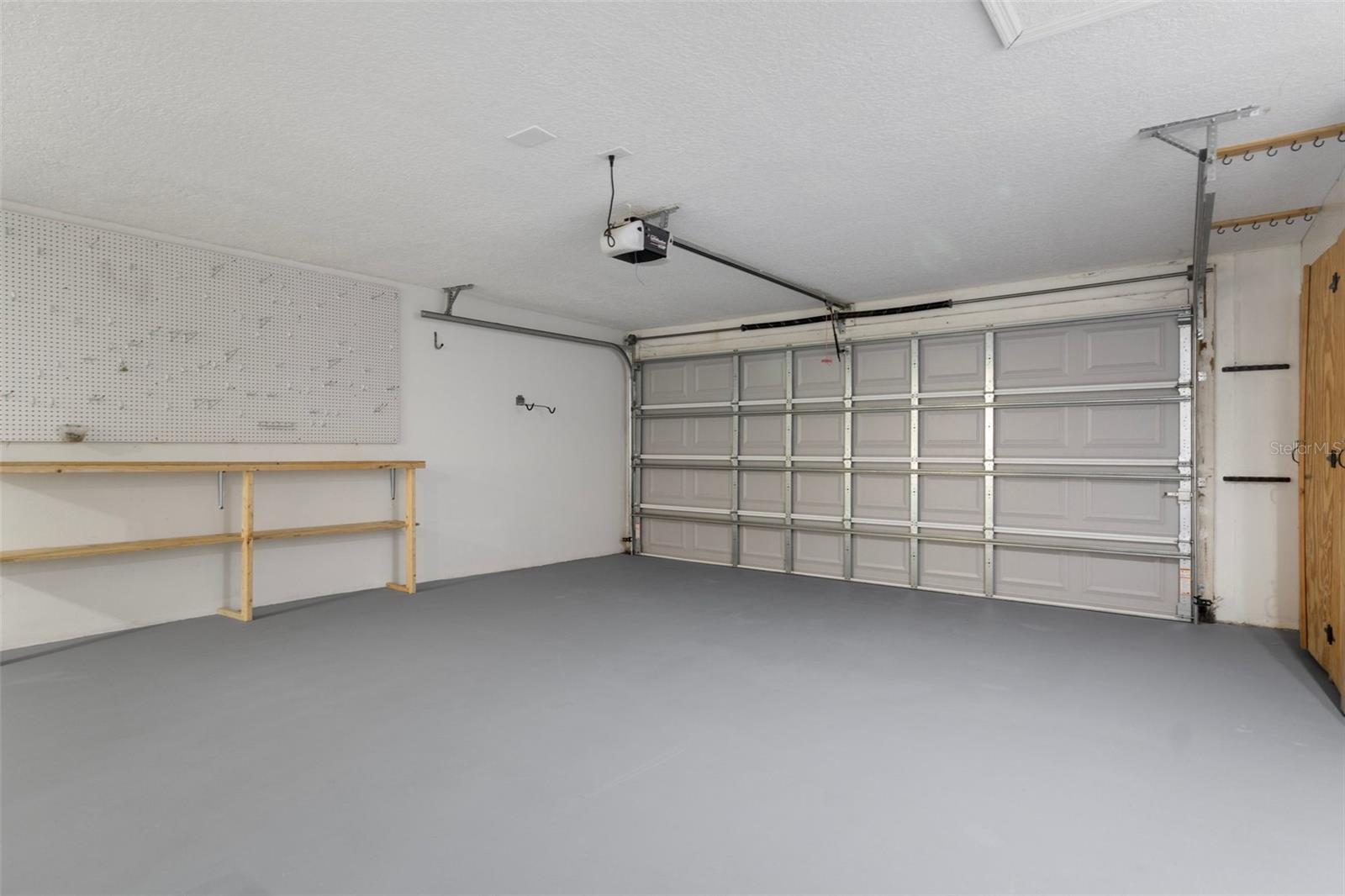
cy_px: 448
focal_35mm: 18
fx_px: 672
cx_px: 672
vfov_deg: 67.4
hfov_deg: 90.0
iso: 320
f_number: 8
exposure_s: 2
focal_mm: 12
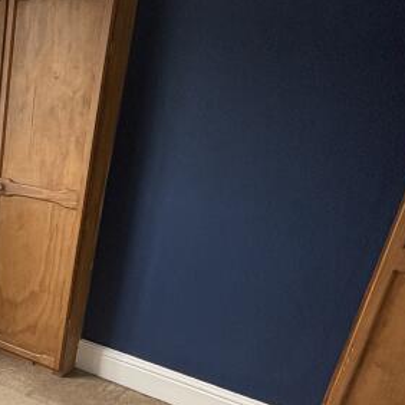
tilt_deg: -25.2
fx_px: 596
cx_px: -102
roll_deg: -1.4
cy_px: 316
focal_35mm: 45
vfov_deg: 36.4
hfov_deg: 30.7
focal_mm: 2.22
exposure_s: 1/99
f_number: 2.2
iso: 125
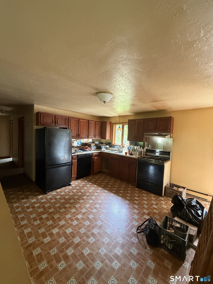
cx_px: 106
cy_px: 142
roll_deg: -2.0
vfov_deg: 102.1
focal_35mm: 14
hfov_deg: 85.7
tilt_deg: -2.5
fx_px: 115
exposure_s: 1/60
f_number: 2.2
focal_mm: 2.22
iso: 500
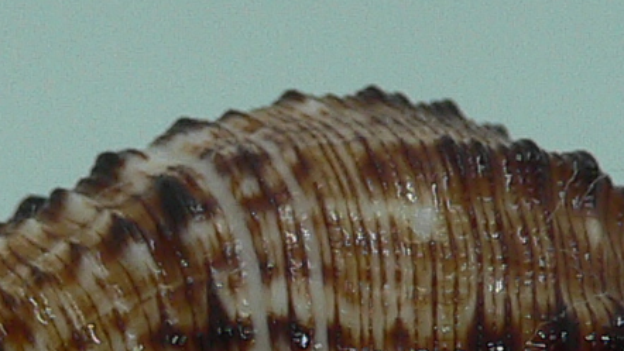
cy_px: 568
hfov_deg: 12.4
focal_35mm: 174
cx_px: 232
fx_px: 2880
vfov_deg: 6.9
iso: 80
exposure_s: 1/60
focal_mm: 4.6
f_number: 2.8
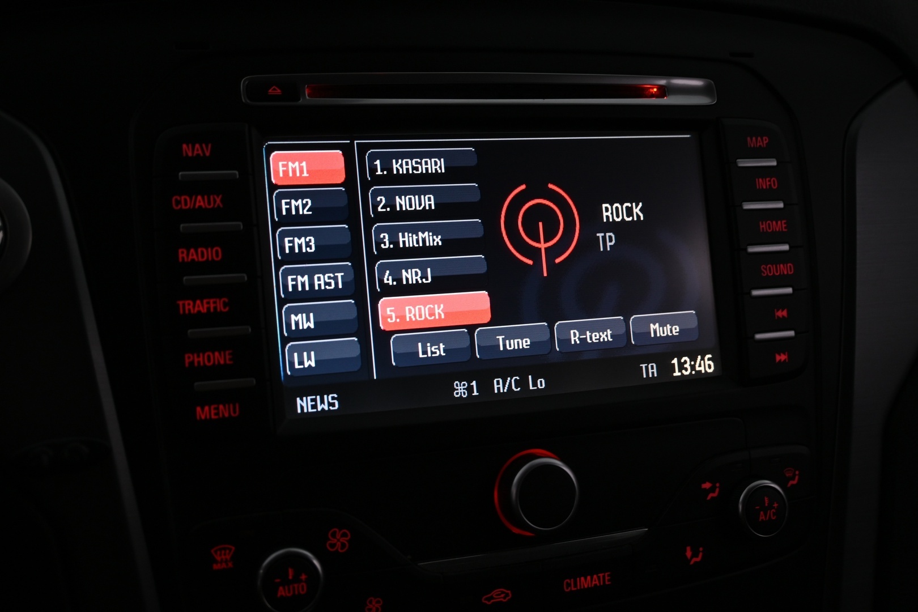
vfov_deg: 33.6
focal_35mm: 40
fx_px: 1014
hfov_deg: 48.7
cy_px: 306
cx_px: 459
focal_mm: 26.5
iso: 400
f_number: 4.5
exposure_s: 1/40
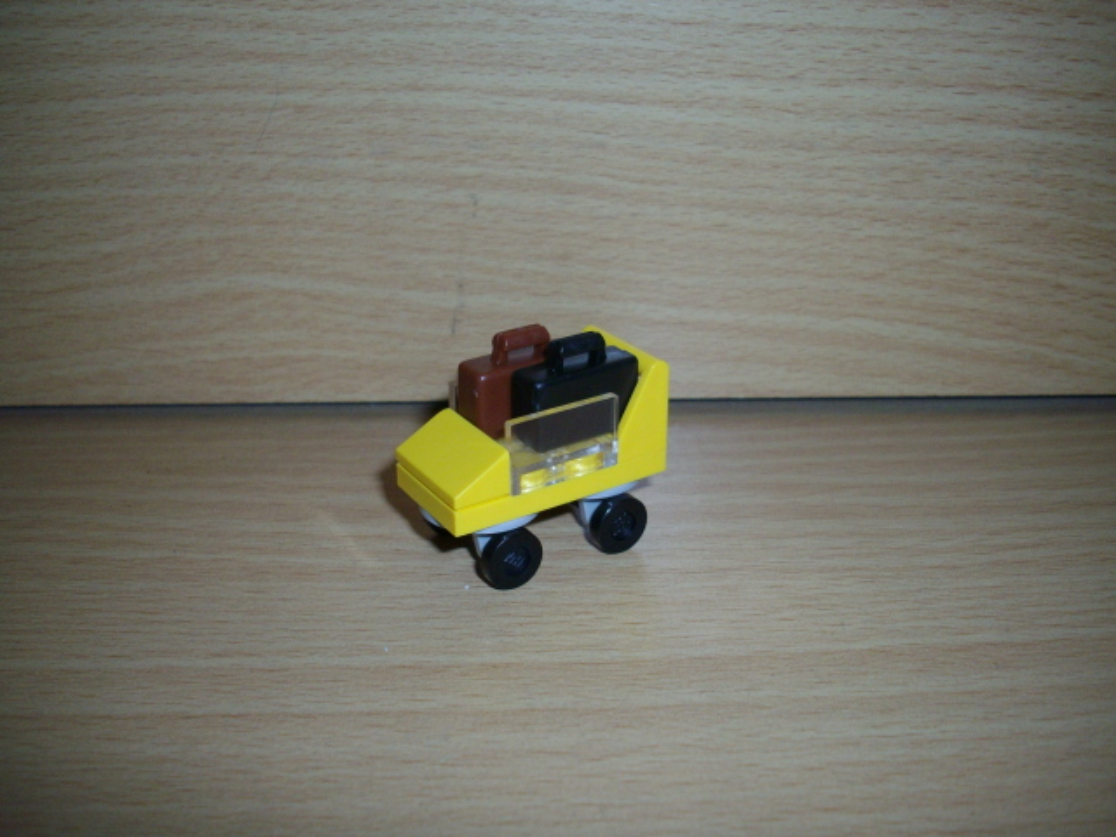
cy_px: 418
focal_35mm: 37
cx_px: 558
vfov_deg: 38.7
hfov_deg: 50.1
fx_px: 1193
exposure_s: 1/50
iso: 160
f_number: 2.8
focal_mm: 6.2
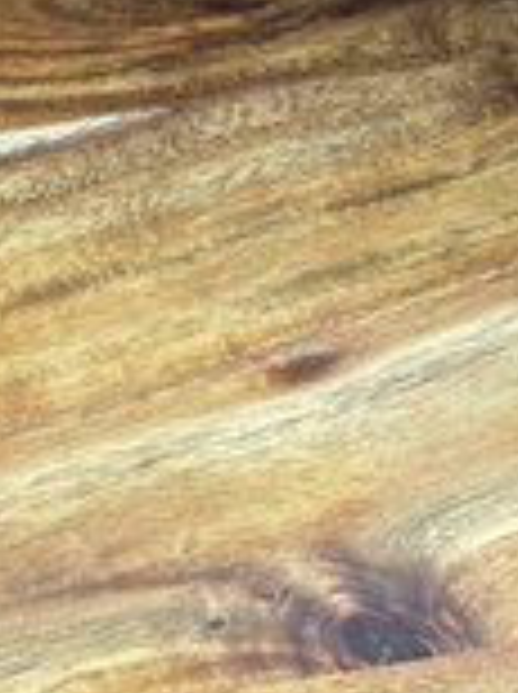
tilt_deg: -66.3
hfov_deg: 9.3
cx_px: -788
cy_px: 1186
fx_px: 2801
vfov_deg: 13.0
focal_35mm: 140
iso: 125
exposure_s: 1/72
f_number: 1.6
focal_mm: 5.96
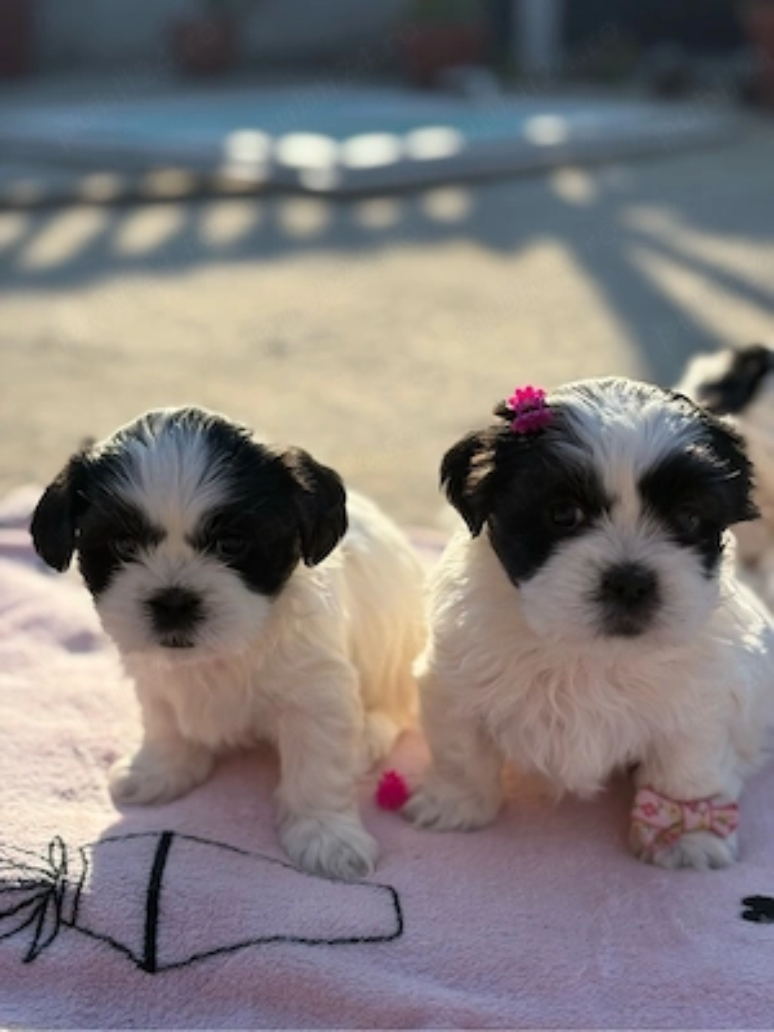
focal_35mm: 52
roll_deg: +3.9
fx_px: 1550
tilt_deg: -16.4
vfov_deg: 36.8
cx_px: 387
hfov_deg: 28.0
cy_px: 516
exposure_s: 1/2141
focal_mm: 5.96
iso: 32
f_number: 1.6
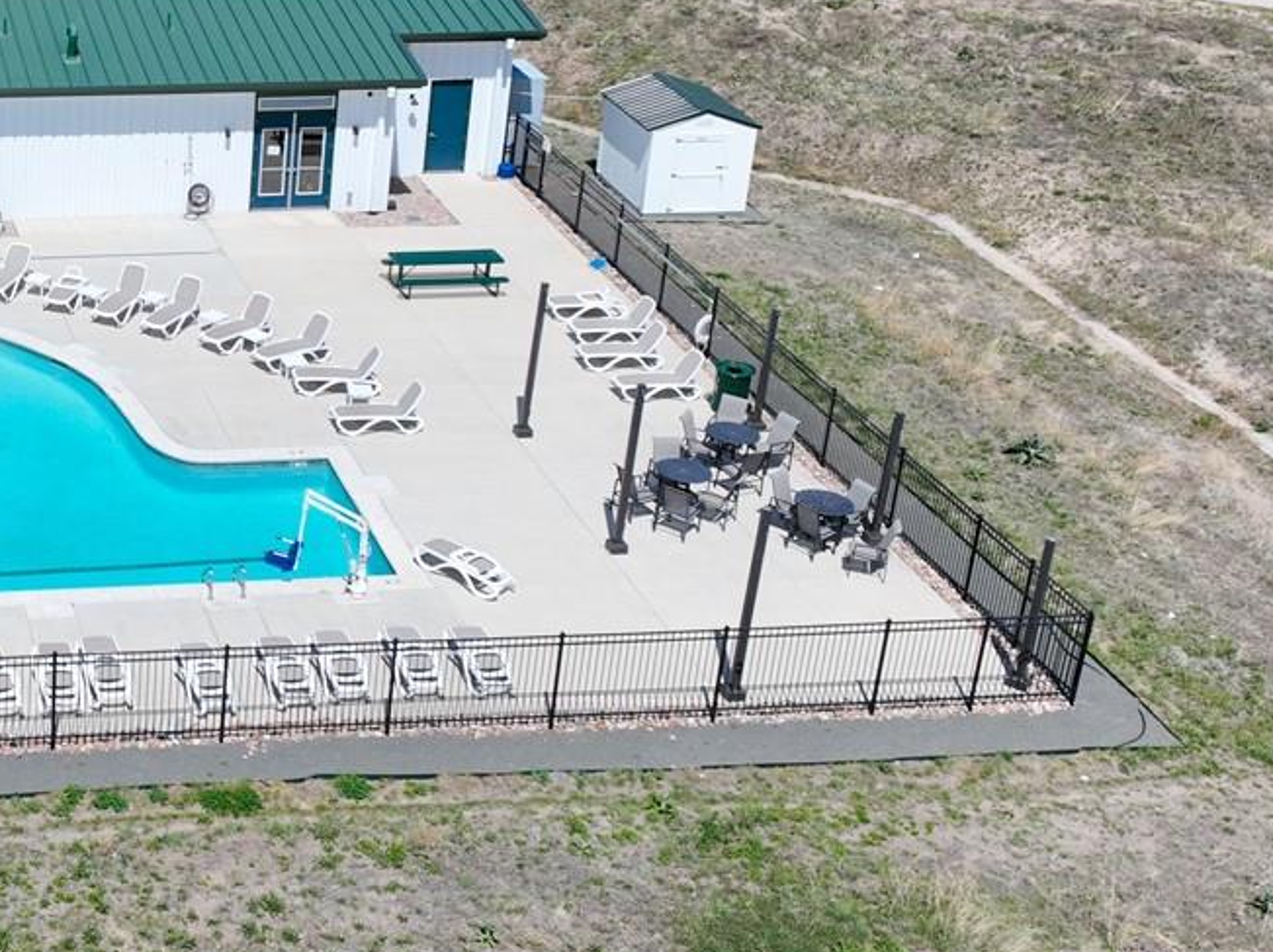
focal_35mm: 59
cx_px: -82
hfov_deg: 29.8
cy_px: 305
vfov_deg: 24.6
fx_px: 2168
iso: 100
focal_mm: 12.29
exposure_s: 1/2500
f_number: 2.8
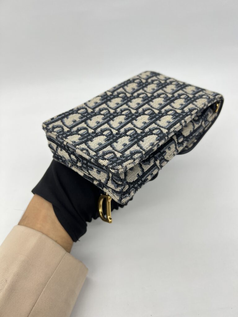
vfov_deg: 67.3
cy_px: 158
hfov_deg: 53.1
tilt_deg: -47.8
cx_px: 119
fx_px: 238
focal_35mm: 26
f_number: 1.5
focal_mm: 5.7
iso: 40
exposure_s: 1/100
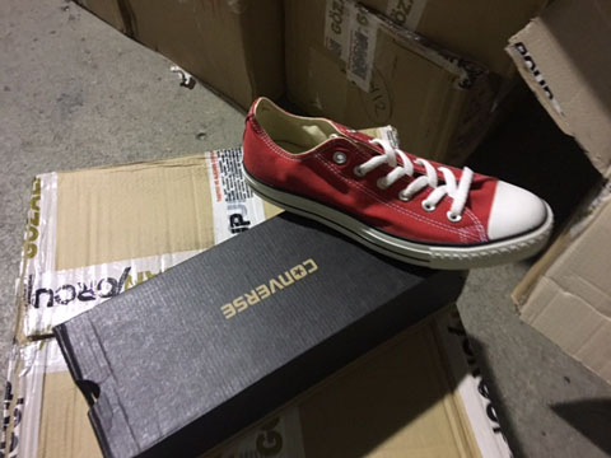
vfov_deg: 48.2
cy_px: 229
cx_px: 306
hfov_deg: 61.7
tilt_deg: -60.5
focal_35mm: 29
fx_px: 512
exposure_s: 1/4
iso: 80
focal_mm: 4.15
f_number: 2.2
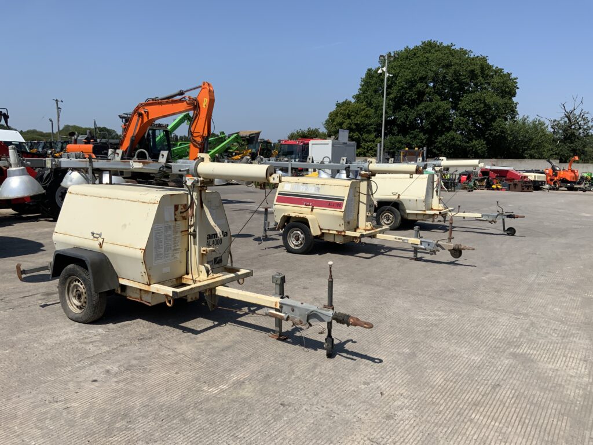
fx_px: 497
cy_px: 222
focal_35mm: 29
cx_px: 296
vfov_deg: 48.2
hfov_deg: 61.7
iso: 16
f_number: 1.8
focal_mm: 3
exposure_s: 1/3125
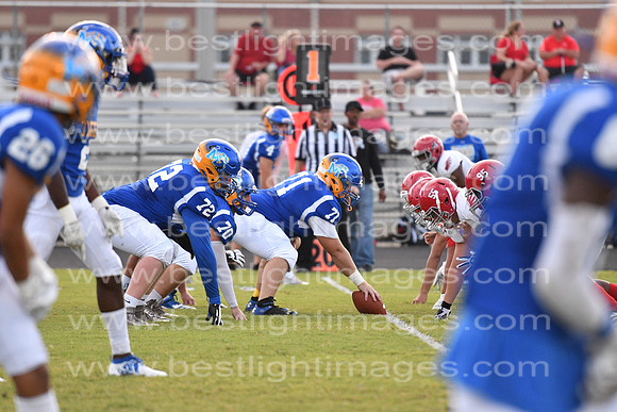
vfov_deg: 4.6
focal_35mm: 300
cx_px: 308
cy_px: 206
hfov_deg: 6.9
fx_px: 5143
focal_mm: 200
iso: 1600
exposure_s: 1/1250
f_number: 3.2
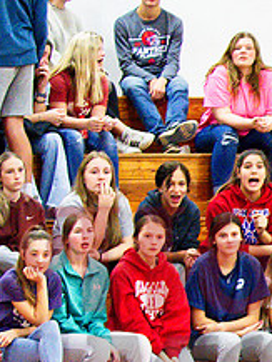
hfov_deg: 7.7
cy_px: 322
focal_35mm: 187
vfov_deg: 10.5
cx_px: 477
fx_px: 1957
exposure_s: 1/400
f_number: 2.8
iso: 3200
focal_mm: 35
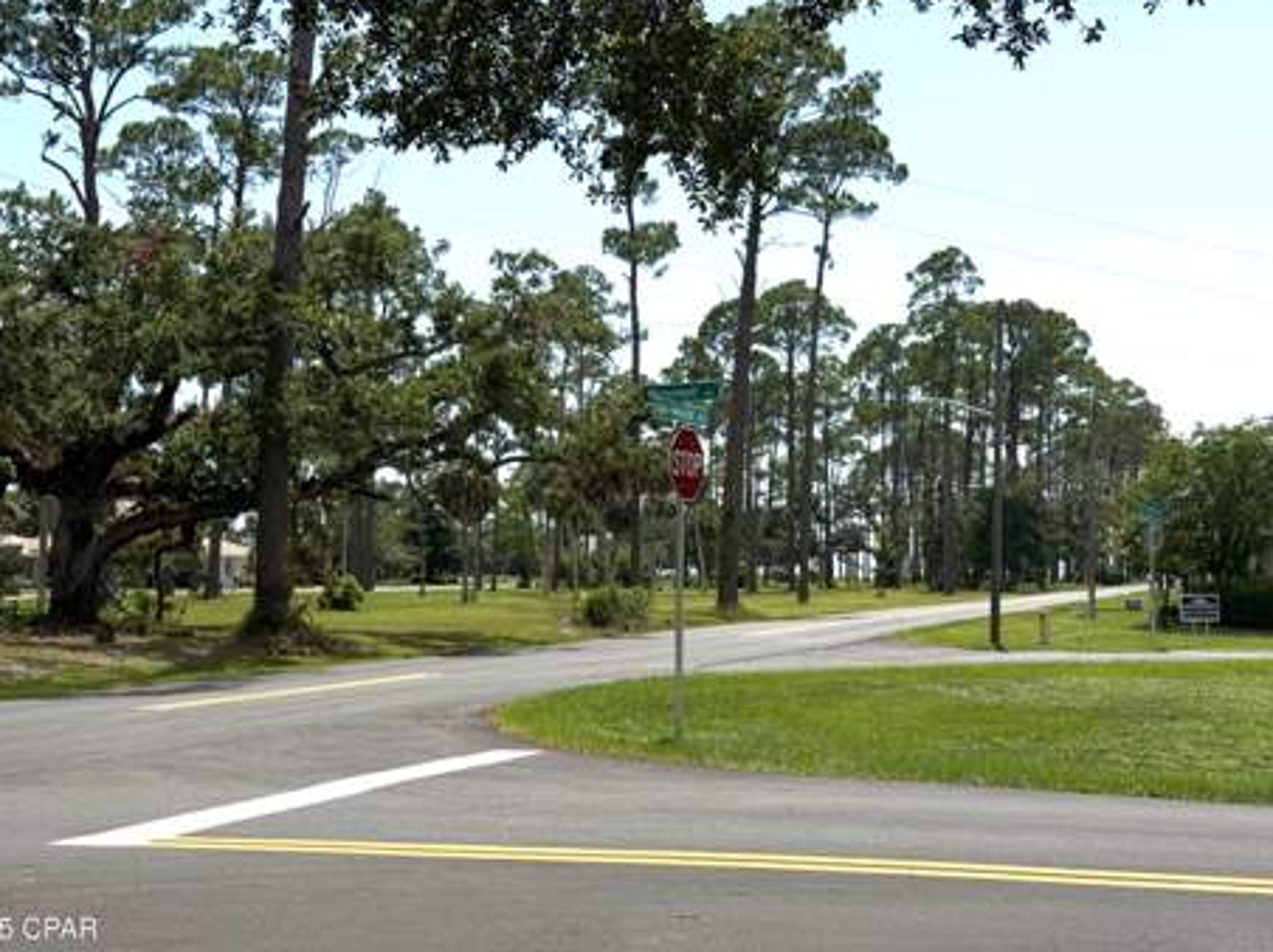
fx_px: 1874
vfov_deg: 28.5
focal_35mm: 51
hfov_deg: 37.5
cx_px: 603
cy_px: 466
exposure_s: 1/11364
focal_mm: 6.76
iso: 64
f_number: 1.78
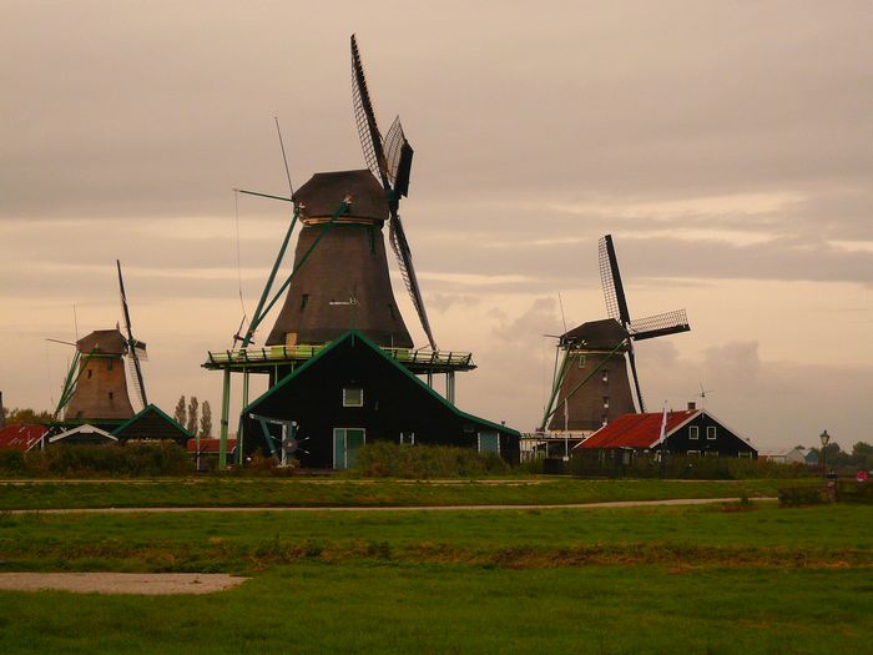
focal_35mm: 93
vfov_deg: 15.9
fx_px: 2345
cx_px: 436
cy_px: 328
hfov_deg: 21.1
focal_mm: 15.5
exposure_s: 1/200
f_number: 5.3
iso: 200
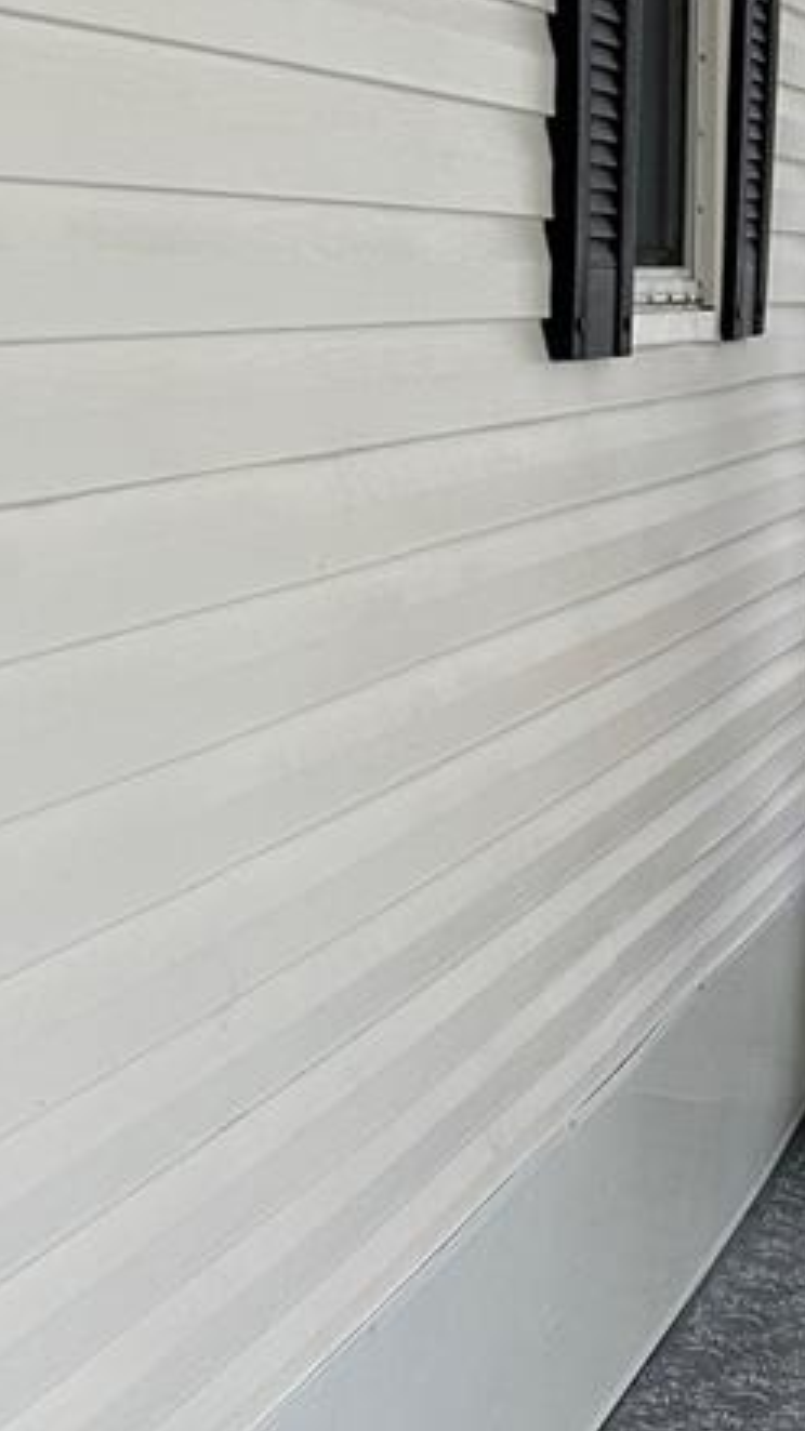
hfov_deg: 14.6
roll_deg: -4.5
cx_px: 1195
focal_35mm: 77
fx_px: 2923
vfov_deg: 27.4
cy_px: 941
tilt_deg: -11.5
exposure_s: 1/365
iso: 50
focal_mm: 5.7
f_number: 1.5
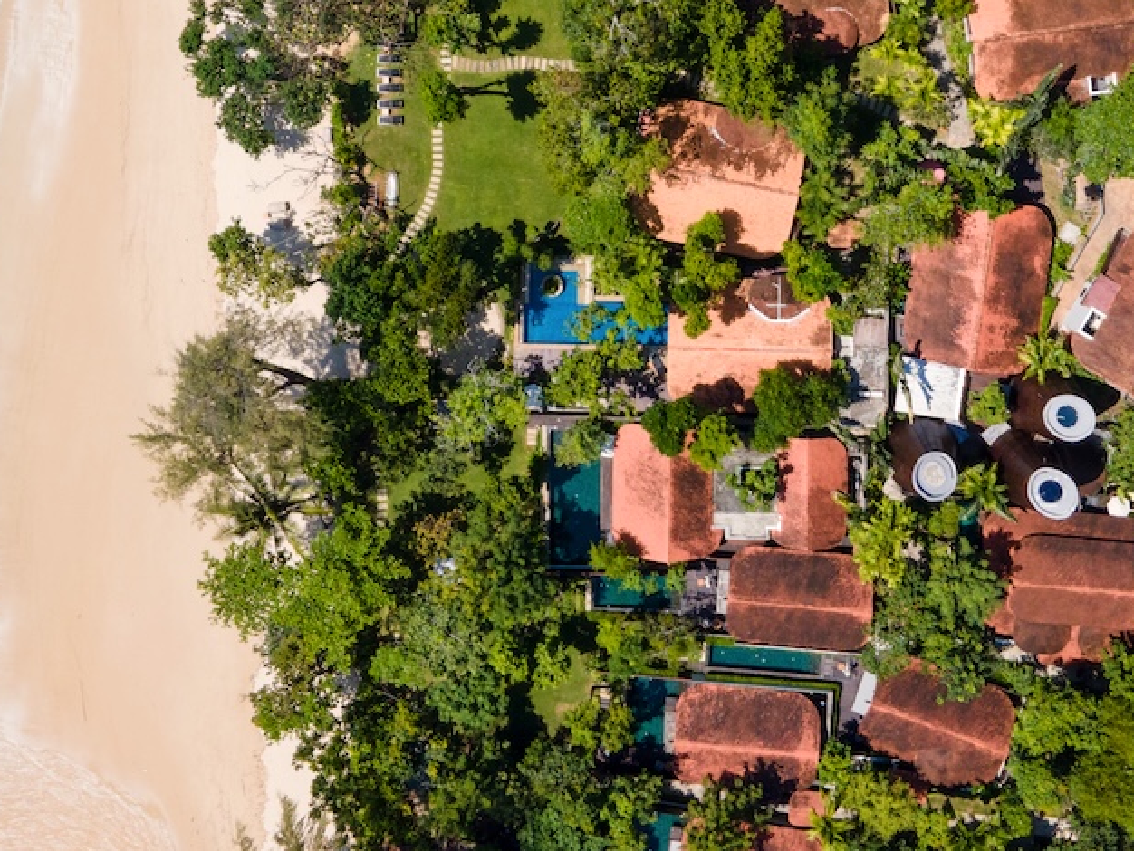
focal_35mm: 46
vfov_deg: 31.0
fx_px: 1508
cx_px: 567
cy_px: 217
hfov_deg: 41.2
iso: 100
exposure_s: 1/1000
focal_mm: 4.5
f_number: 2.8
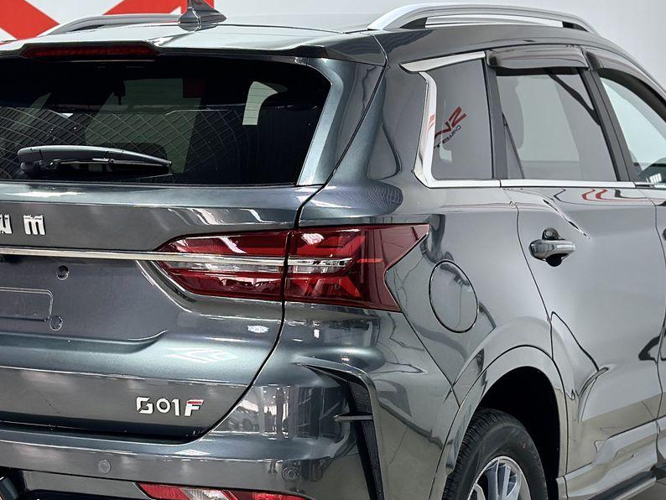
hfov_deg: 22.5
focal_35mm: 87
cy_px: 357
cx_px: 289
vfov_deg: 16.9
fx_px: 1674
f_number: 1.78
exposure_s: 1/100
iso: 200
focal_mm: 6.86
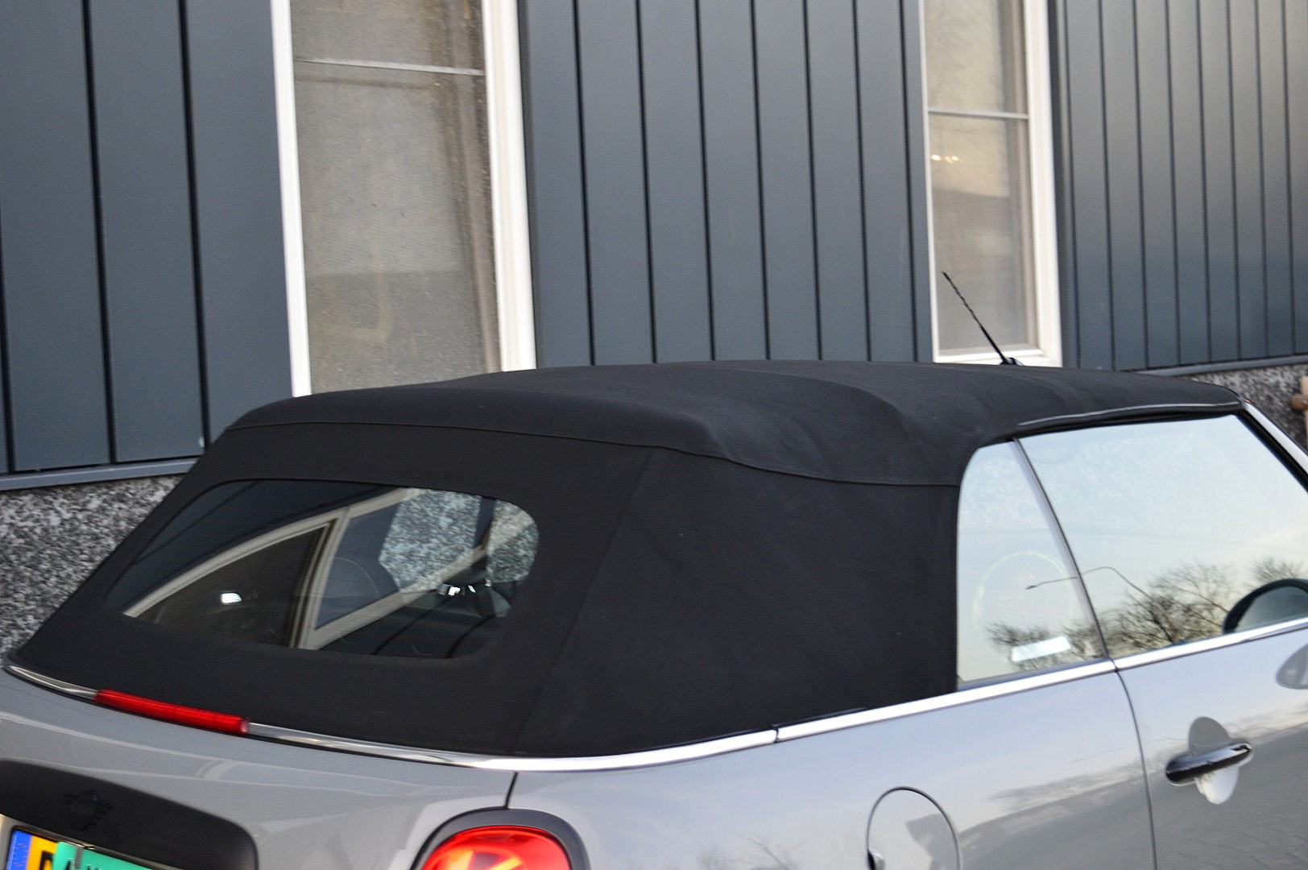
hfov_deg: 36.9
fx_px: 1960
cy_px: 435
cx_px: 654
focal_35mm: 54
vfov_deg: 25.0
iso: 800
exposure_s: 1/50
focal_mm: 36
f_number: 4.8
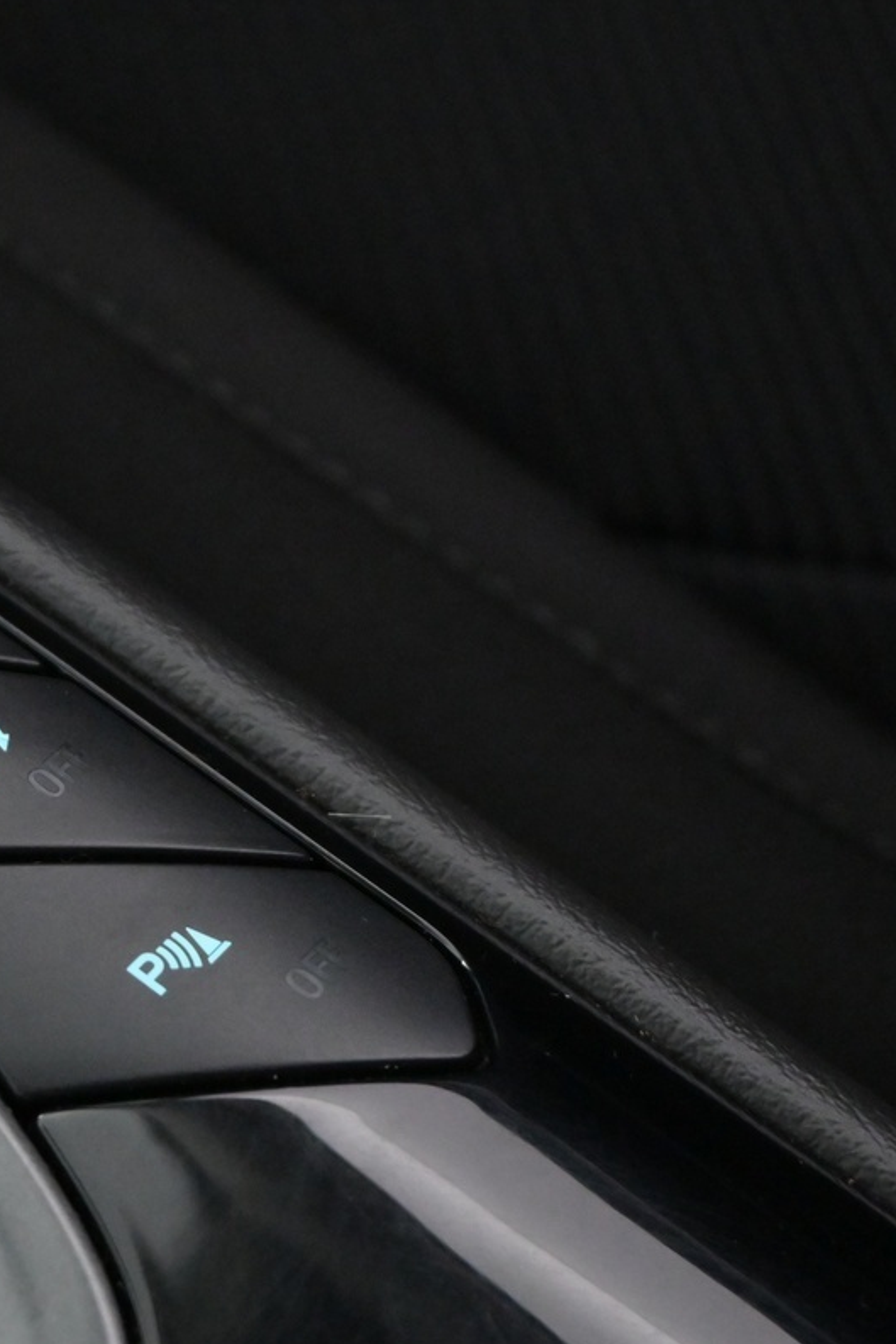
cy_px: 710
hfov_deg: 13.5
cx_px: -32
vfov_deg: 20.5
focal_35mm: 100
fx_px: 3714
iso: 3600
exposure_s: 1/50
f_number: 5
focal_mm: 32.5
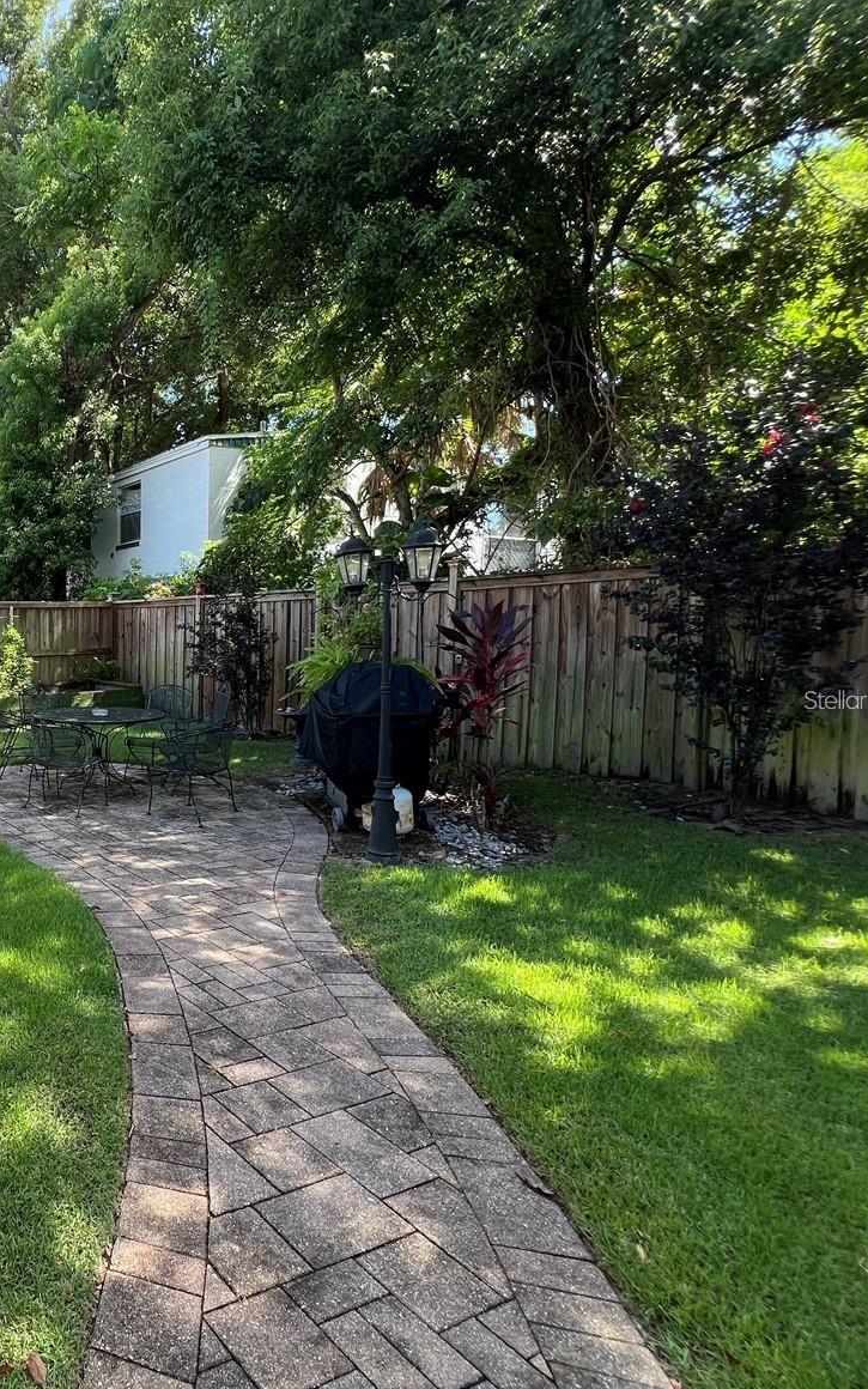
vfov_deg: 88.0
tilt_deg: -5.3
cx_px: -41
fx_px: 719
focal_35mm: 19
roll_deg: +0.7
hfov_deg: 48.4
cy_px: 699
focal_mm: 1.57
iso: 32
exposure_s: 1/187
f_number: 1.8
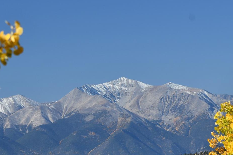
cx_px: 93
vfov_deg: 4.8
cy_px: 116
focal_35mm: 284
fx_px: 1837
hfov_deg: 7.3
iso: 200
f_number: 8
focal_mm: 110
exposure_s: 1/250
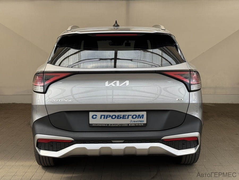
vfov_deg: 30.3
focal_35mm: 48
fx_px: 331
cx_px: 120
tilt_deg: -9.8
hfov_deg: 39.7
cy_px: 90
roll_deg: -1.0
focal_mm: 6.76
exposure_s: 1/1114
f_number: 1.78
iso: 64
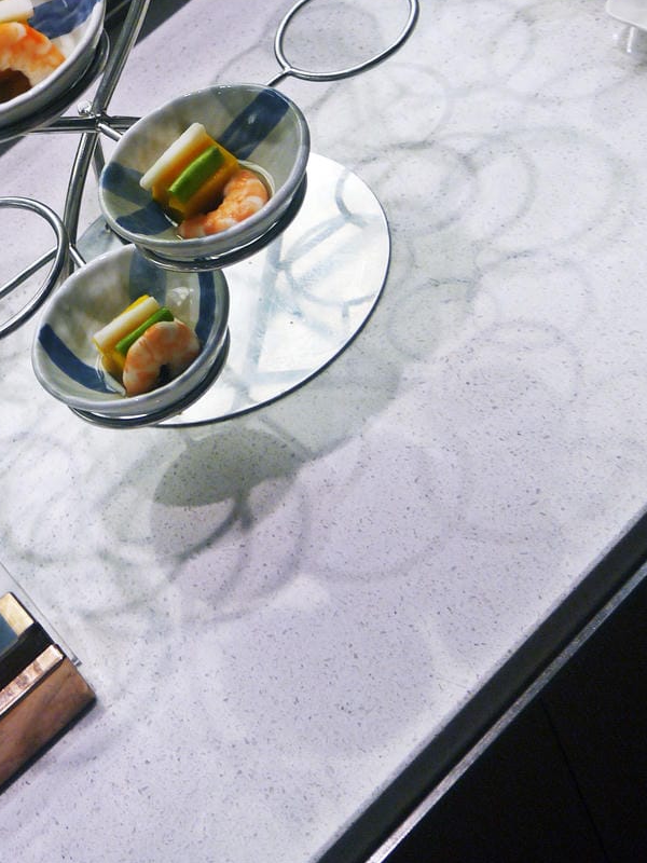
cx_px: 9
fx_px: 1396
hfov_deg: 24.9
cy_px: 71
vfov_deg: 32.5
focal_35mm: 56
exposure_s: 1/60
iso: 200
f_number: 3.5
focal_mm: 14
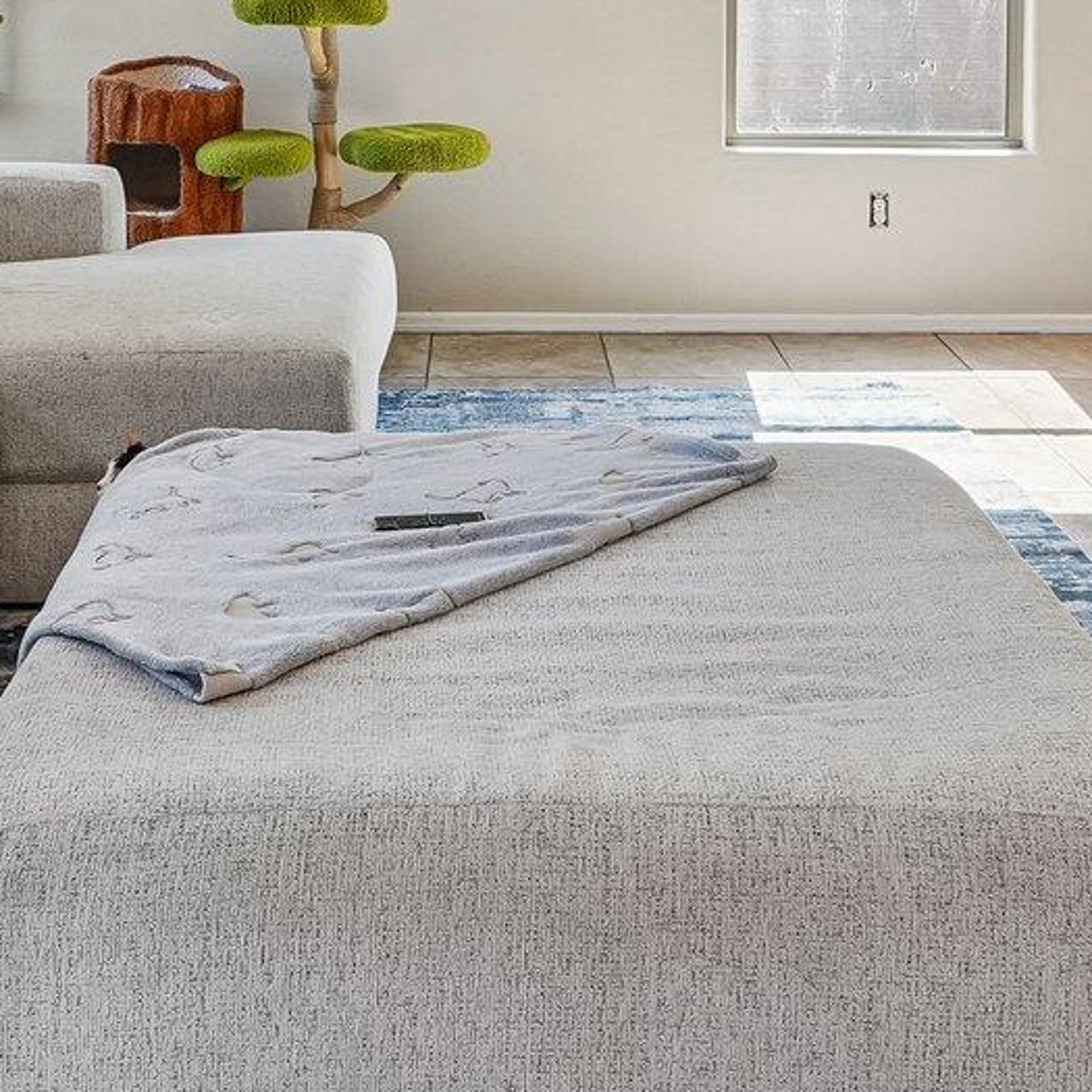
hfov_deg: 31.3
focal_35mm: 55
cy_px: -126
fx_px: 1951
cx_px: 501
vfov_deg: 28.3
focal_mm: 16.5
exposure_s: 1/50
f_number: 8
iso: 400
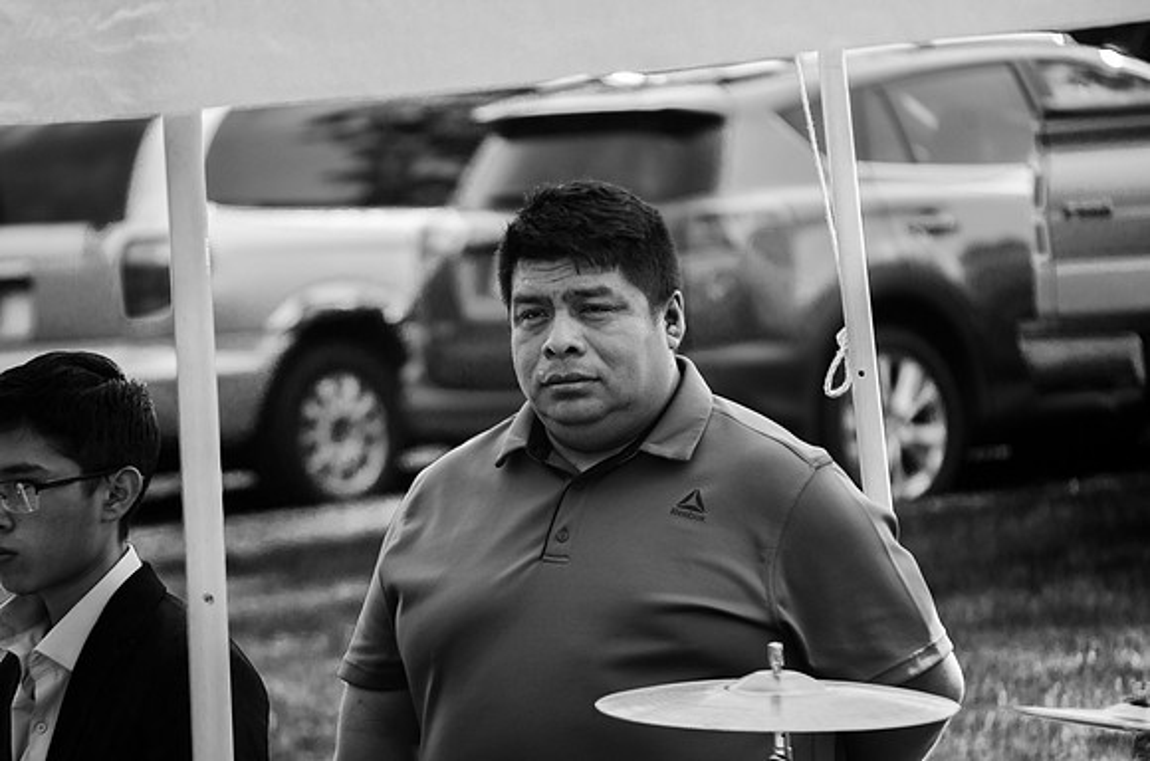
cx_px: 575
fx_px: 9562
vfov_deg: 4.6
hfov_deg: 6.9
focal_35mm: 300
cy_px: 380
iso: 200
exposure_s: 1/500
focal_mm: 200
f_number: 5.6
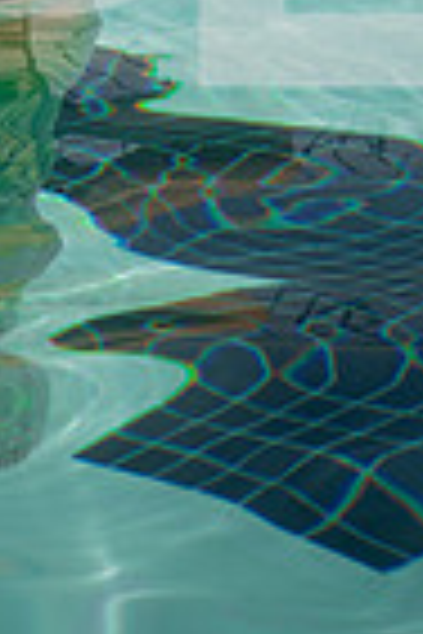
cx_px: -158
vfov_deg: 8.9
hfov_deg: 6.1
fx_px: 3948
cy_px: -364
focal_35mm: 224
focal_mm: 70
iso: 50
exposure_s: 1/250
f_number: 9
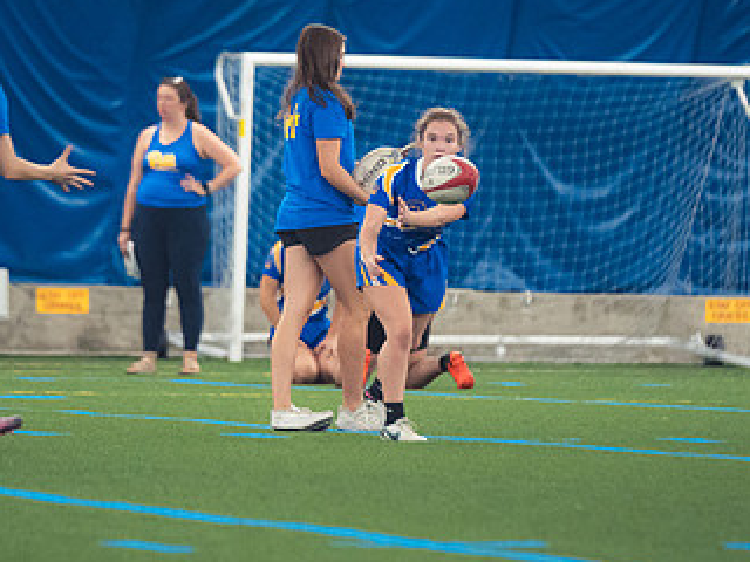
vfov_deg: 2.8
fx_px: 11331
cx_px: 319
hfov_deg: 3.8
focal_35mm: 523
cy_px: 253
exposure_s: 1/320
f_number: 2.8
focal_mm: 200
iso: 4000
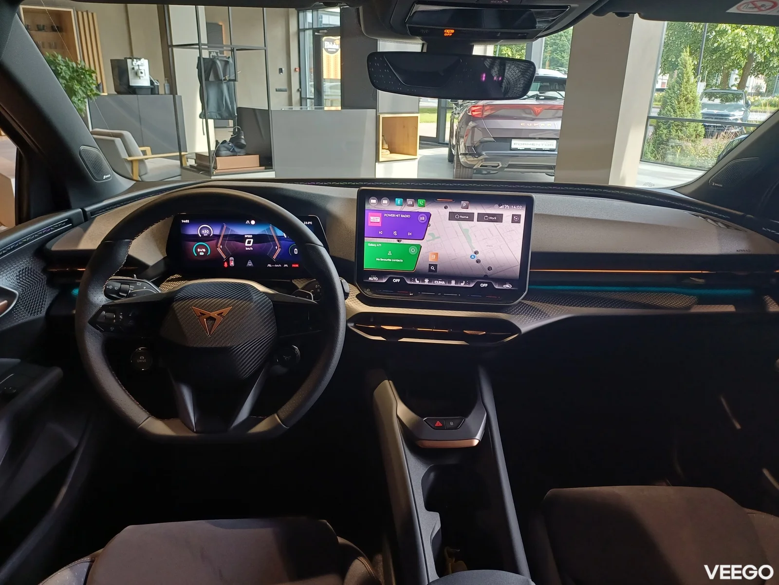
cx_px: 390
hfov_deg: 69.4
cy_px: 292
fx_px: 563
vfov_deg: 54.9
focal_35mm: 25
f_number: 1.8
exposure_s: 1/50
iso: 80
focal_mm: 4.65
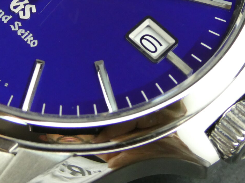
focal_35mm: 200
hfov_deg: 9.8
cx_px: 19
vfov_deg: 7.4
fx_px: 1415
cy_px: 15
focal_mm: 13.2
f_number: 4.6
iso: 320
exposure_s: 1/80
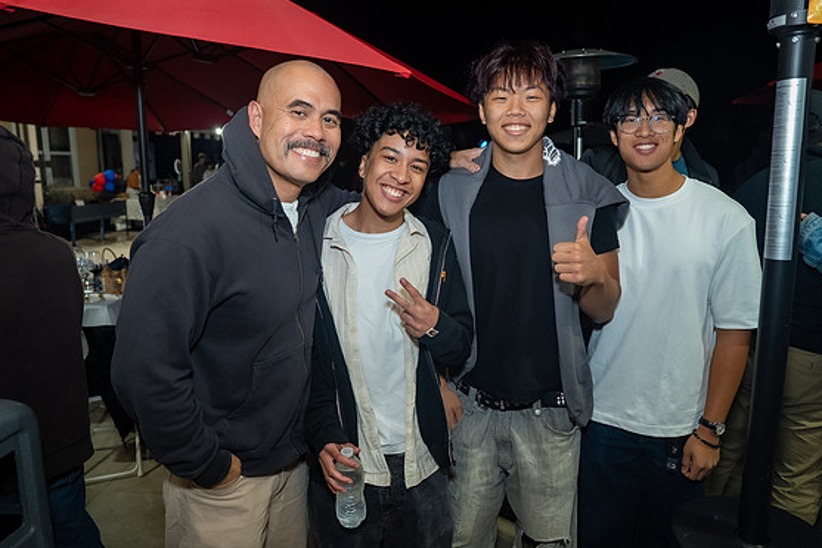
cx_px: 418
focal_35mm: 25
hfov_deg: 71.5
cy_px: 268
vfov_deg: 51.3
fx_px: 571
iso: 1000
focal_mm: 24
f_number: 2.8
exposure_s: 1/160
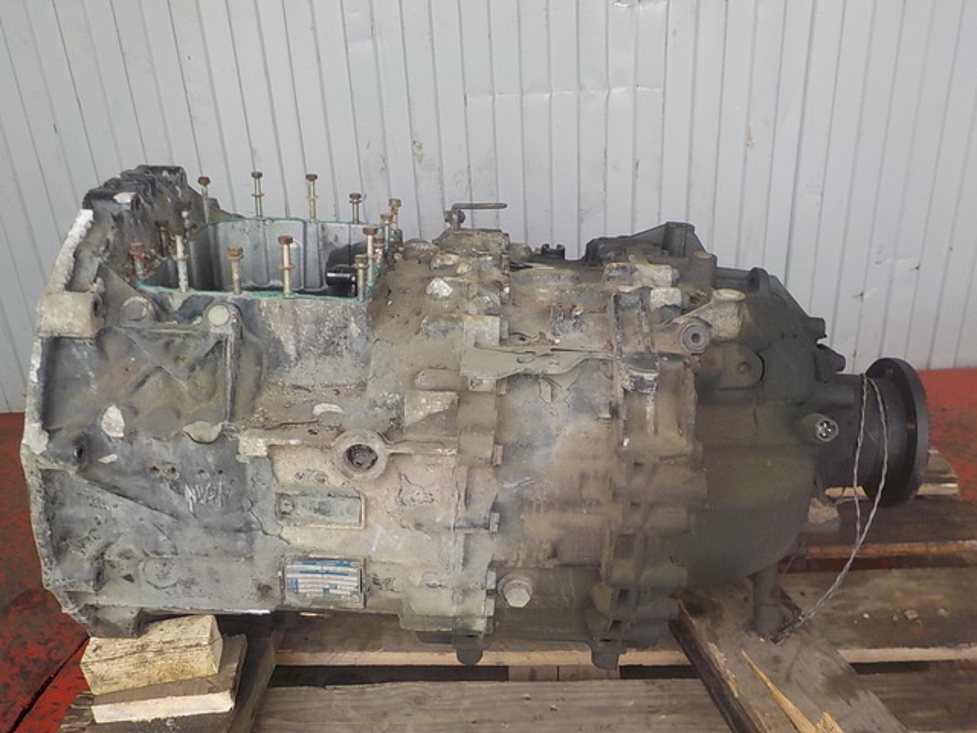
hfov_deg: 60.0
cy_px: 366
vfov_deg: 46.8
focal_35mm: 30
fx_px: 847
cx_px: 488
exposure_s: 1/125
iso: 125
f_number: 3.3
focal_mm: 4.1
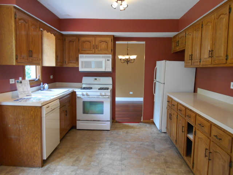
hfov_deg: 67.3
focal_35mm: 26
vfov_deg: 53.1
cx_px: 116
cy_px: 88
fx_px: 175
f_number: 3.2
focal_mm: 4.6
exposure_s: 1/30
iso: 320
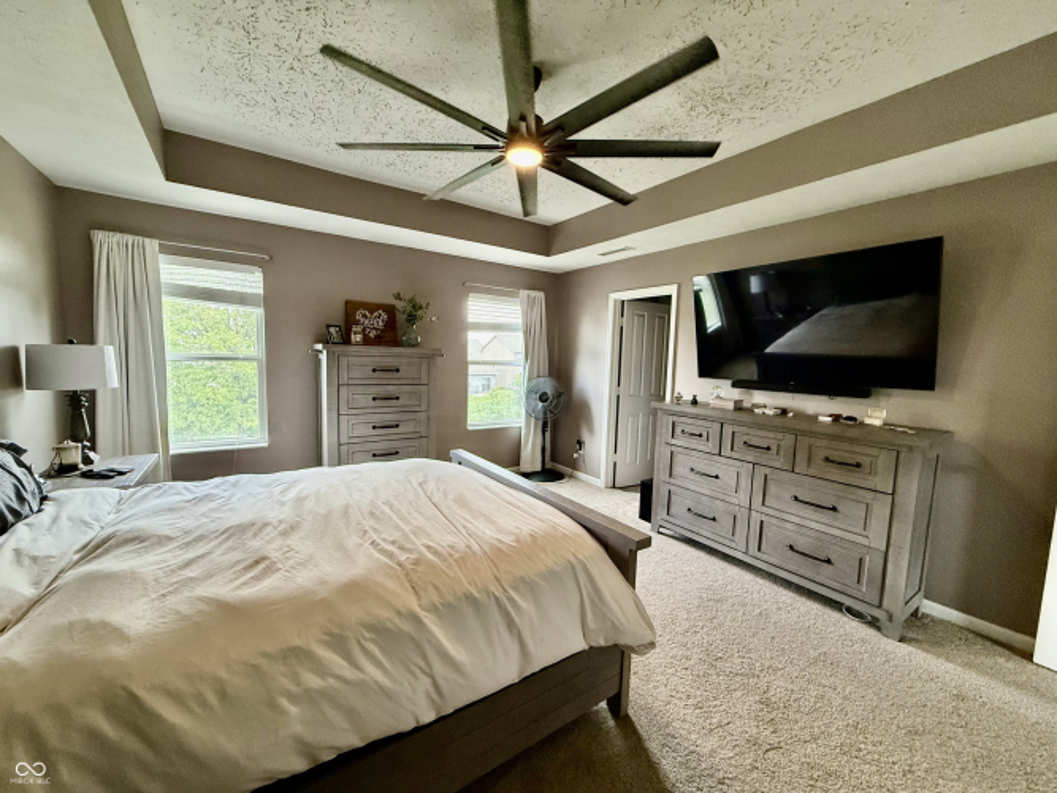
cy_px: 396
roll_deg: -1.8
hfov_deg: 102.1
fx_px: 427
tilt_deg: -5.3
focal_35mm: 14
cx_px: 528
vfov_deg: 85.7
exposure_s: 1/120
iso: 320
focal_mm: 2.22
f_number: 2.2
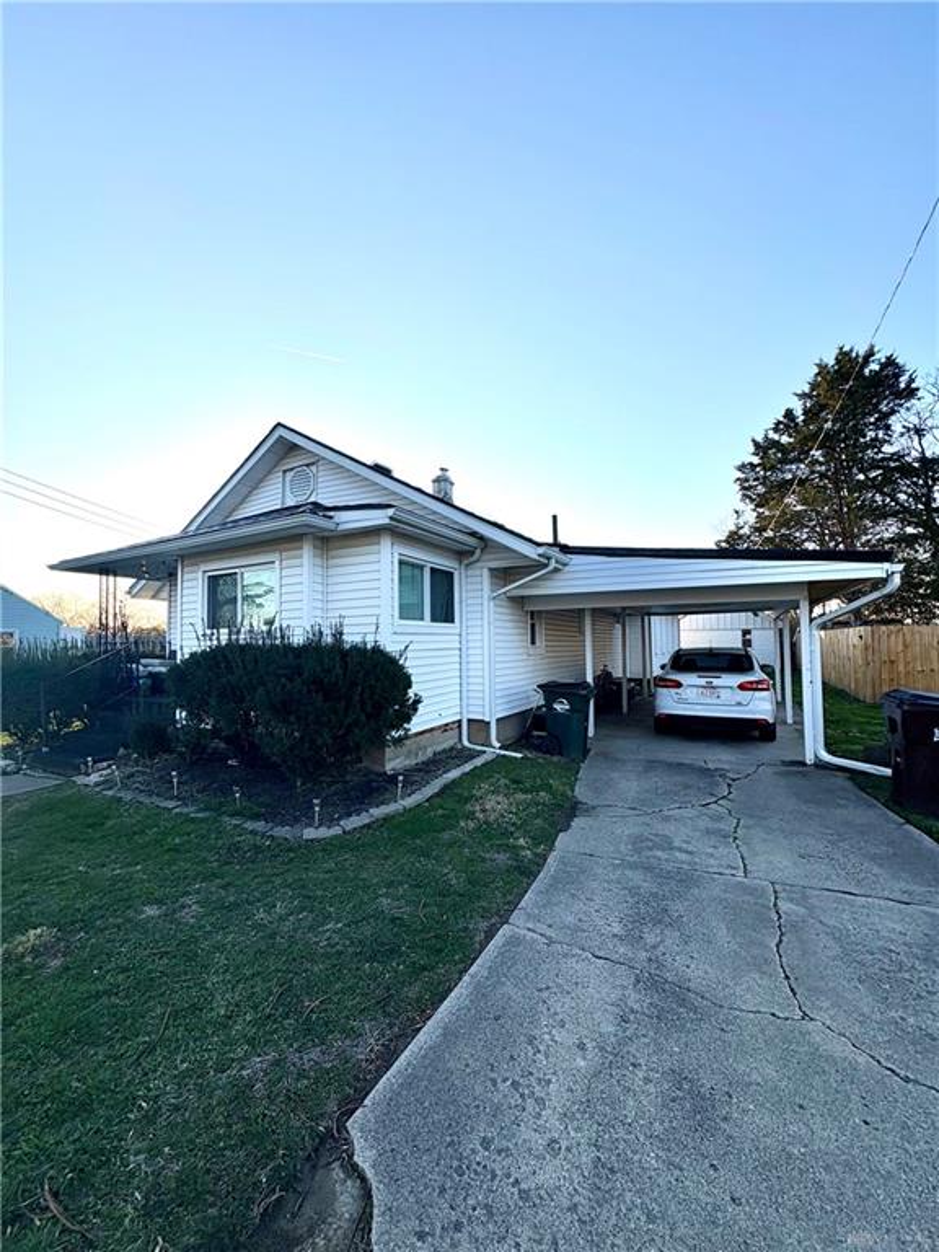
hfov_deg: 85.7
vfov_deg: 102.1
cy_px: 626
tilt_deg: +3.8
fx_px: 506
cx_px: 470
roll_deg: +0.9
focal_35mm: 14
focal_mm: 2.22
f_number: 2.2
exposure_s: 1/652
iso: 40
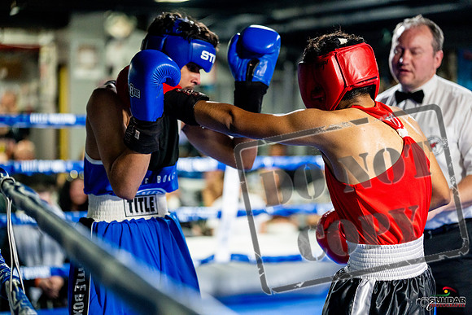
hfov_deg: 26.3
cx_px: 236
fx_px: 1010
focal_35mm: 77
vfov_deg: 17.7
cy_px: 158
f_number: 2
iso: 4000
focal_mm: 77
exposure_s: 1/1000
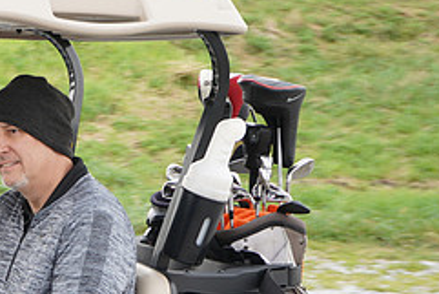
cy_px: 238
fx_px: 1379
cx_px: -58
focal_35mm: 113
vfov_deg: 12.1
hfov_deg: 17.4
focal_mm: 47
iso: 160
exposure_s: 1/80
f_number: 5.6
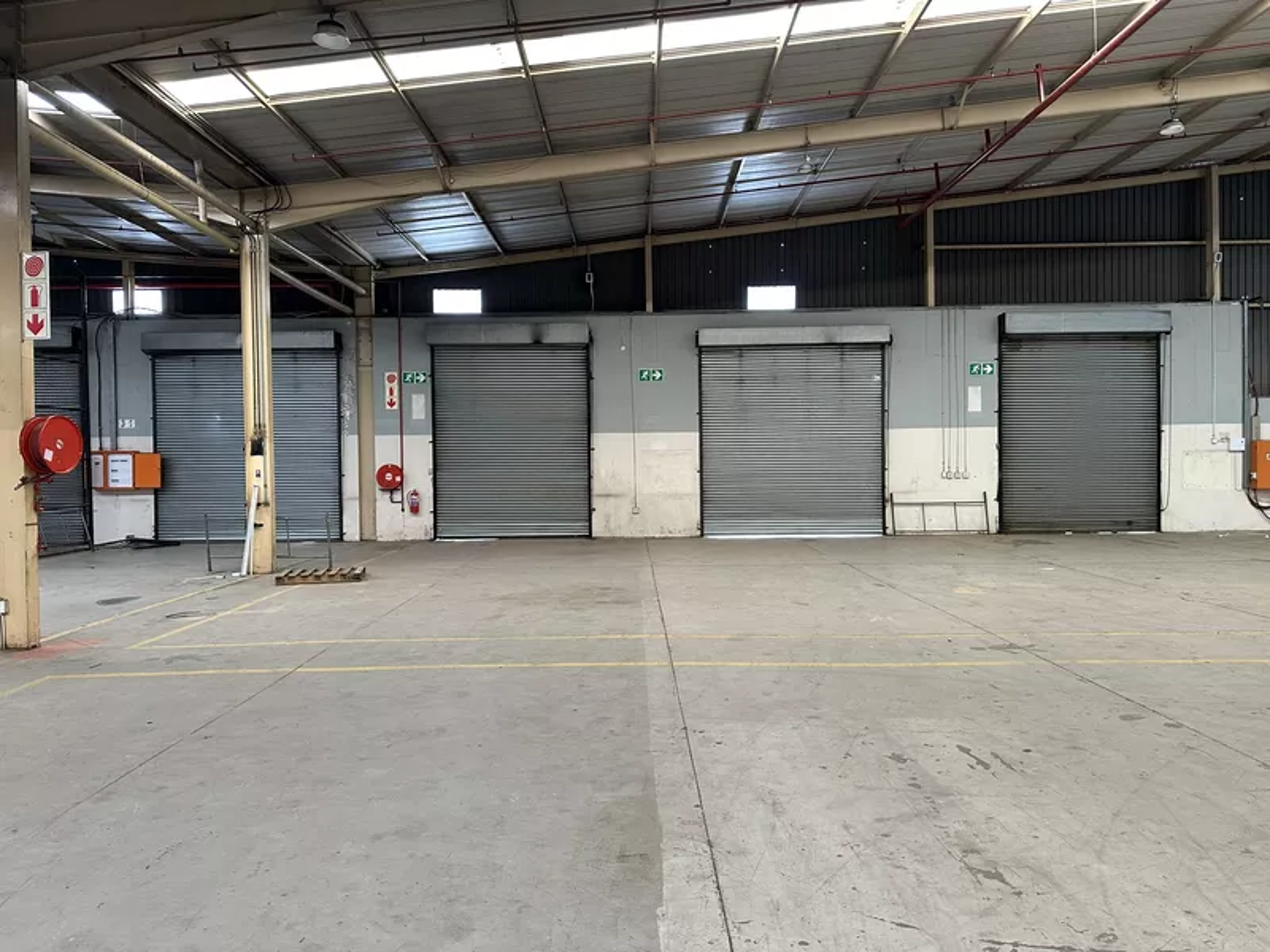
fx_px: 881
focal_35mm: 24
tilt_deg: -2.4
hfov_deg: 71.6
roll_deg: -0.3
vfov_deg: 56.8
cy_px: 476
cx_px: 635
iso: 200
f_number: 1.78
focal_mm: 6.86
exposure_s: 1/50
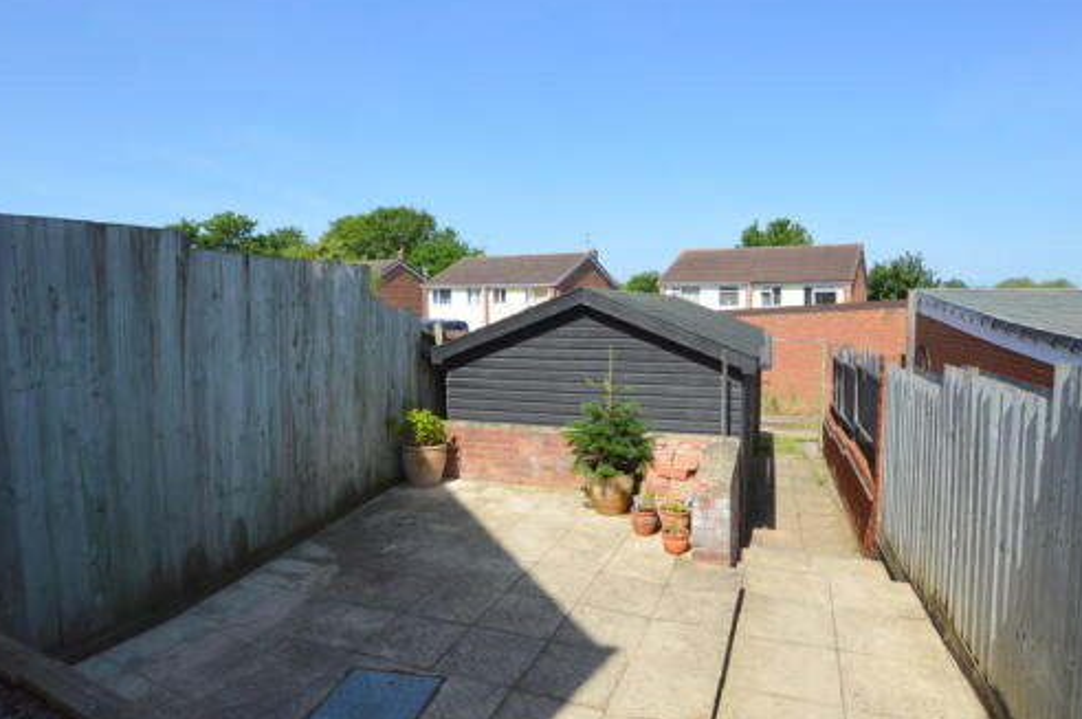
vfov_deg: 61.8
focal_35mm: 20
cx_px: 556
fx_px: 601
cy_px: 358
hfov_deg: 84.0
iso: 100
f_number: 8
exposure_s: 1/250
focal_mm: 10
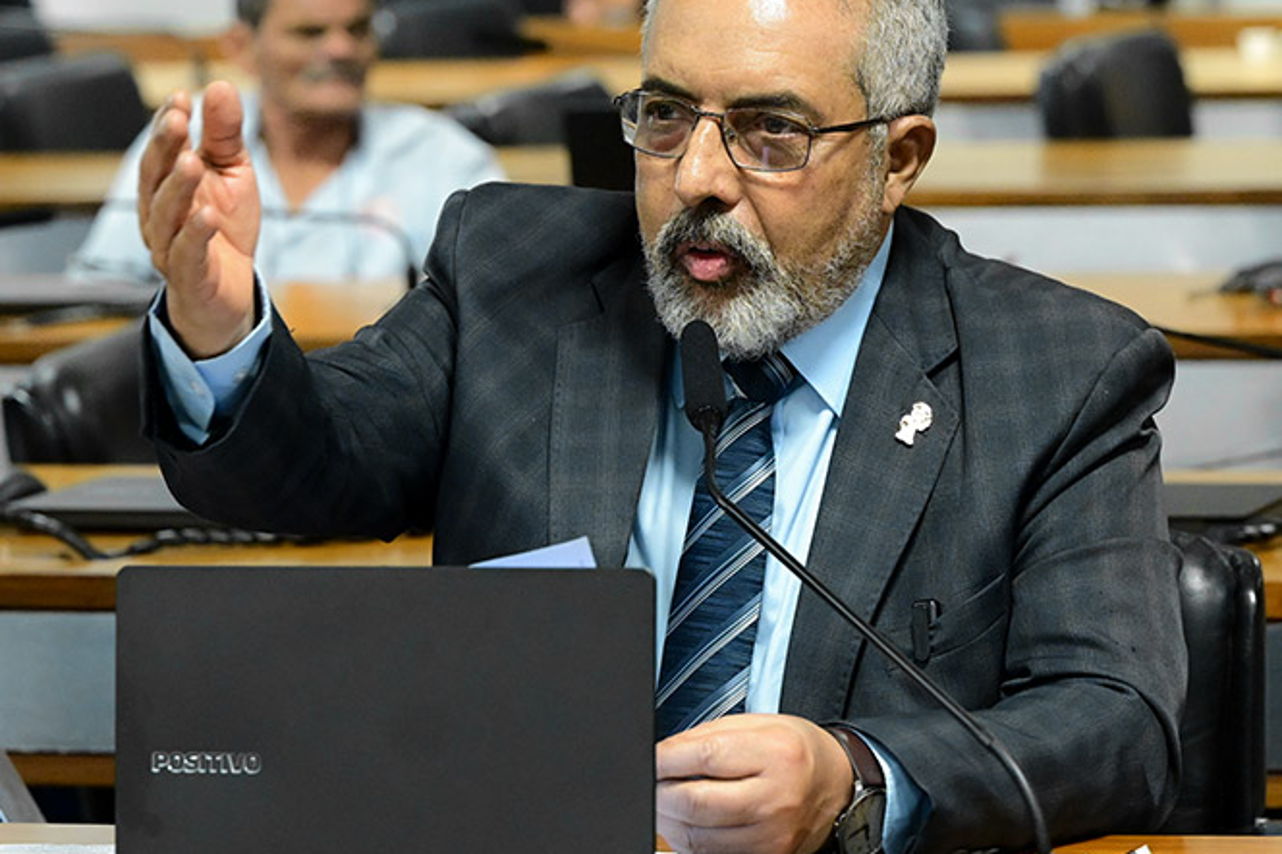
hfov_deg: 12.6
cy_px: 357
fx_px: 5801
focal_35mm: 163
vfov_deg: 8.4
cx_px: 738
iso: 4000
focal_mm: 84
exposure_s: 1/200
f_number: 3.5
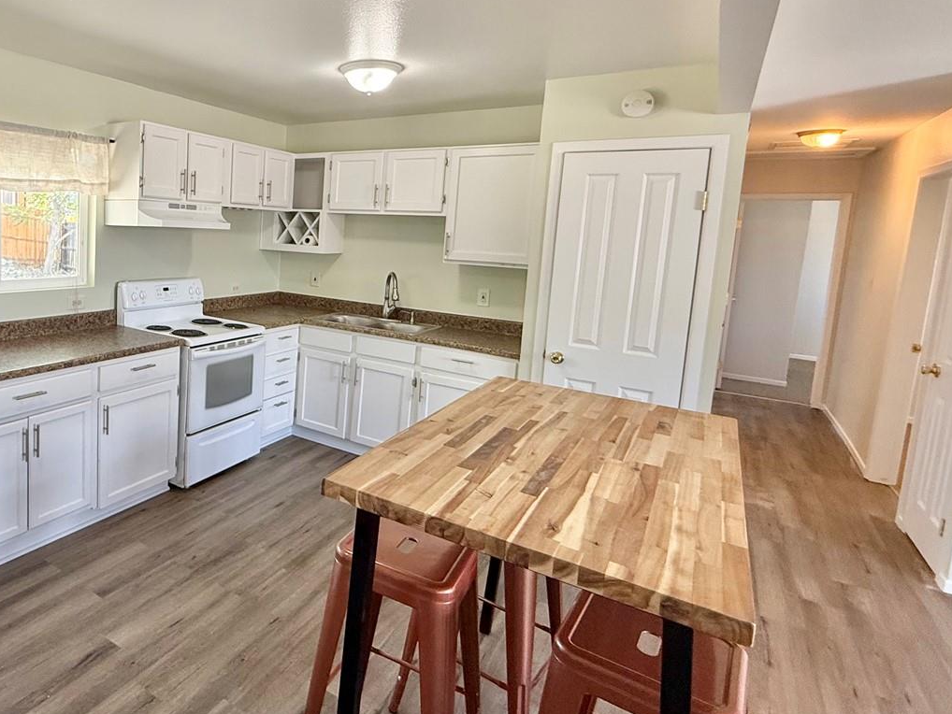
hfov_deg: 70.8
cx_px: 229
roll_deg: -2.6
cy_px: 285
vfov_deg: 60.6
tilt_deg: -5.9
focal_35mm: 22
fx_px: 605
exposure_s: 1/120
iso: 200
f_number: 2.2
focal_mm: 2.22
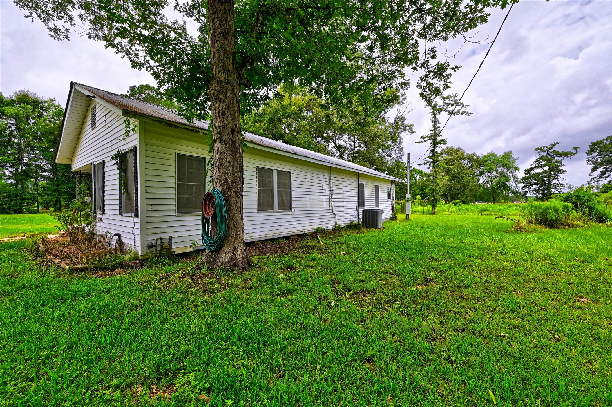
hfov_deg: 104.3
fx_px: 238
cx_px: 306
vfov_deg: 81.1
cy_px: 204
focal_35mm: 14
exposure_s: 1/500
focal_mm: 14
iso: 400
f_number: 8
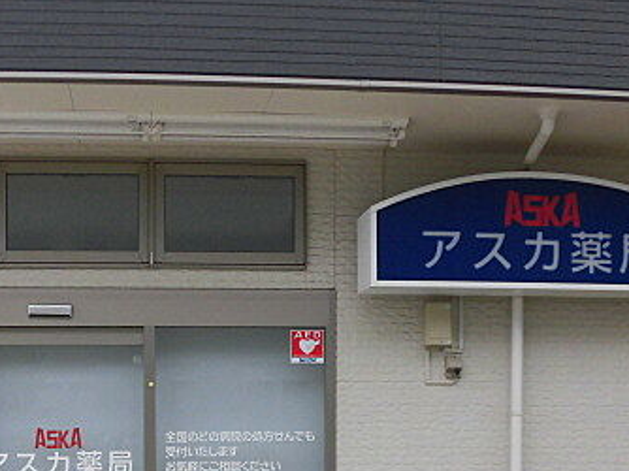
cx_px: 192
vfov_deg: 29.8
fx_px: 835
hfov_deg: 40.6
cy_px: 447
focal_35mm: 46
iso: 100
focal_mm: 4.3
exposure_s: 1/500
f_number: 3.1
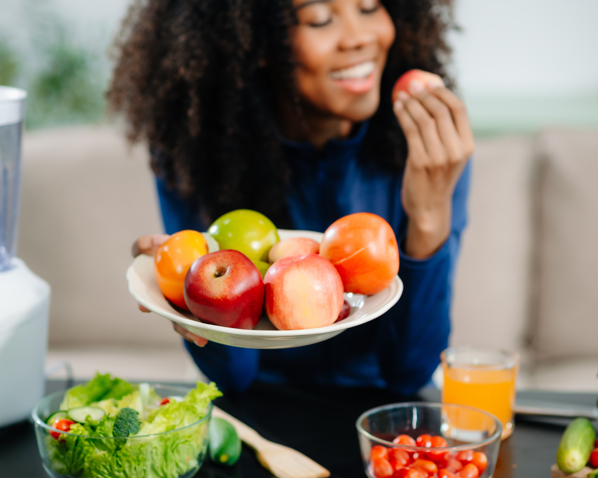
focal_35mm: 96
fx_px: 1699
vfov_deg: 16.0
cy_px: 239
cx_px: 284
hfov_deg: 20.0
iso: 320
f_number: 2.8
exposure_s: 1/200
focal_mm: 85
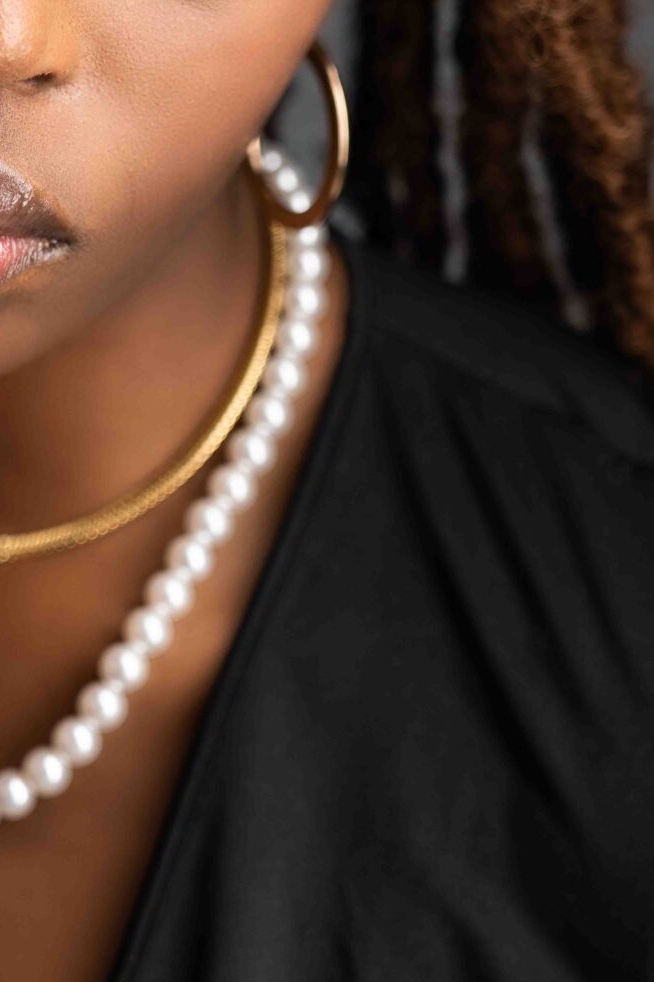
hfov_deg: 10.2
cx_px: 26
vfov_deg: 15.4
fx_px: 3627
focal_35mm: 133
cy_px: 368
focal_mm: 51
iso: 100
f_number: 2.8
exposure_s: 1/320
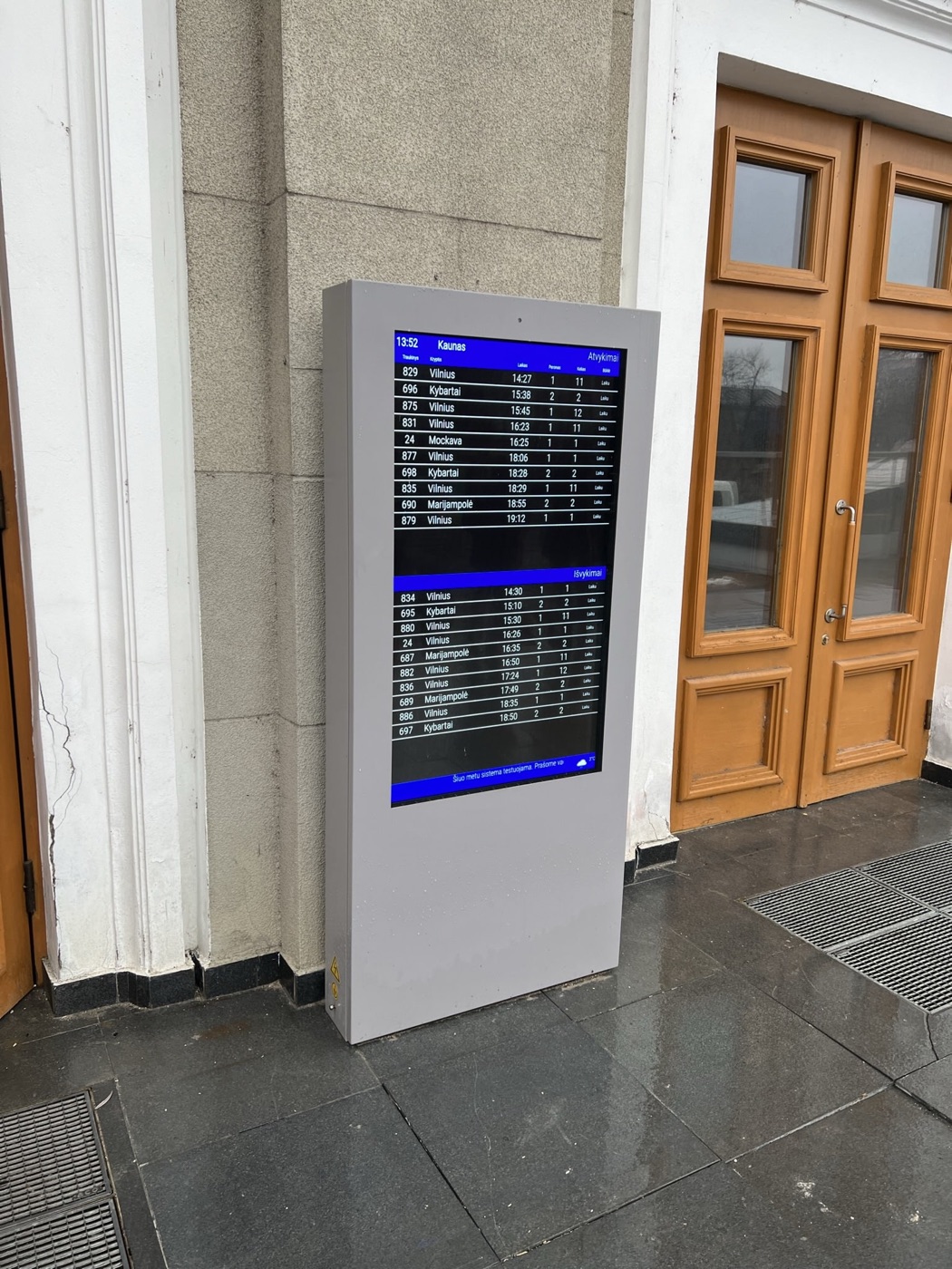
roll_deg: -1.7
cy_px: 634
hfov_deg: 53.1
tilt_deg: -11.3
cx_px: 476
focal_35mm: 26
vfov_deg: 67.3
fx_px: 953
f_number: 1.5
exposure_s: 1/210
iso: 40
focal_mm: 5.7
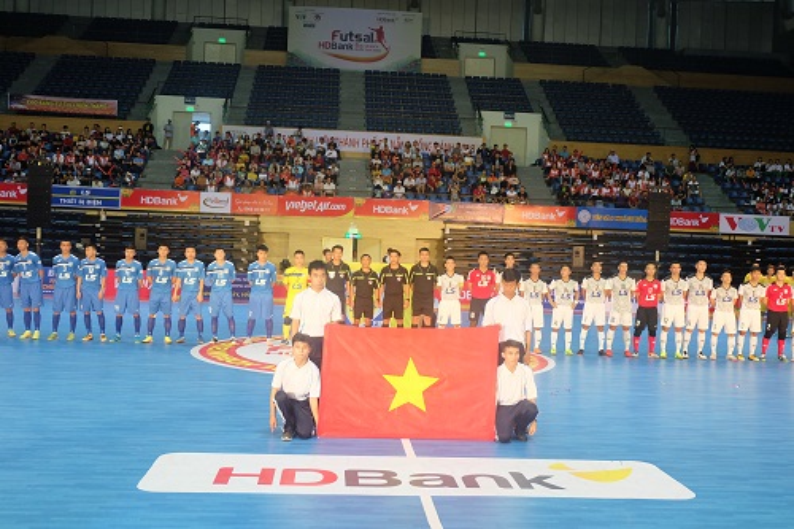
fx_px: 838
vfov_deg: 35.0
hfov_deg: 50.7
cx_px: 397
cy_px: 264
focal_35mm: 38
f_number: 4.5
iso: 1000
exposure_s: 1/70
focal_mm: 25.6
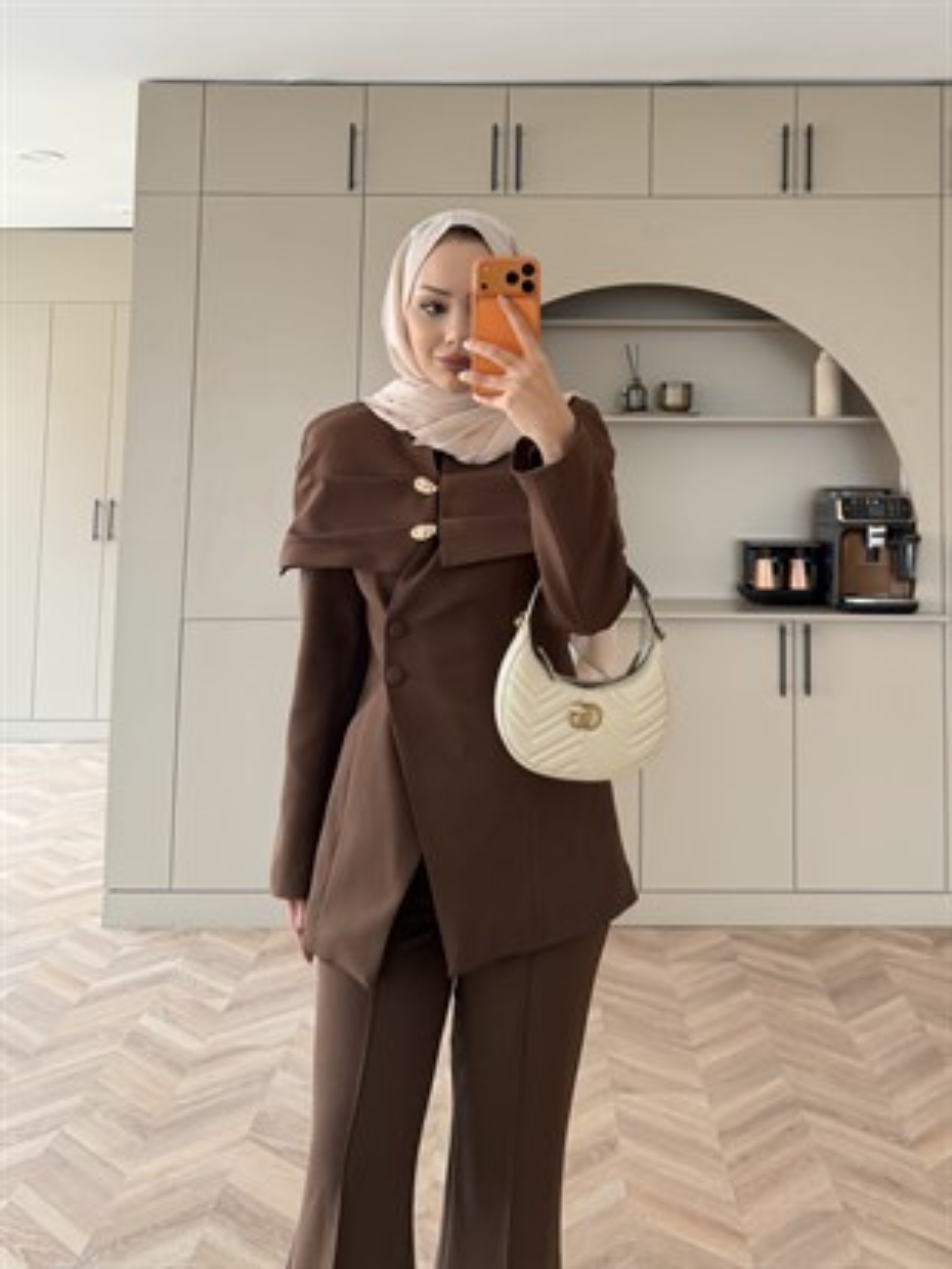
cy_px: 634
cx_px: 476
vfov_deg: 71.6
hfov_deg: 56.8
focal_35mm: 24
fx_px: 880
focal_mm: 6.76
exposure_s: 1/121
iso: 125
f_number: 1.78
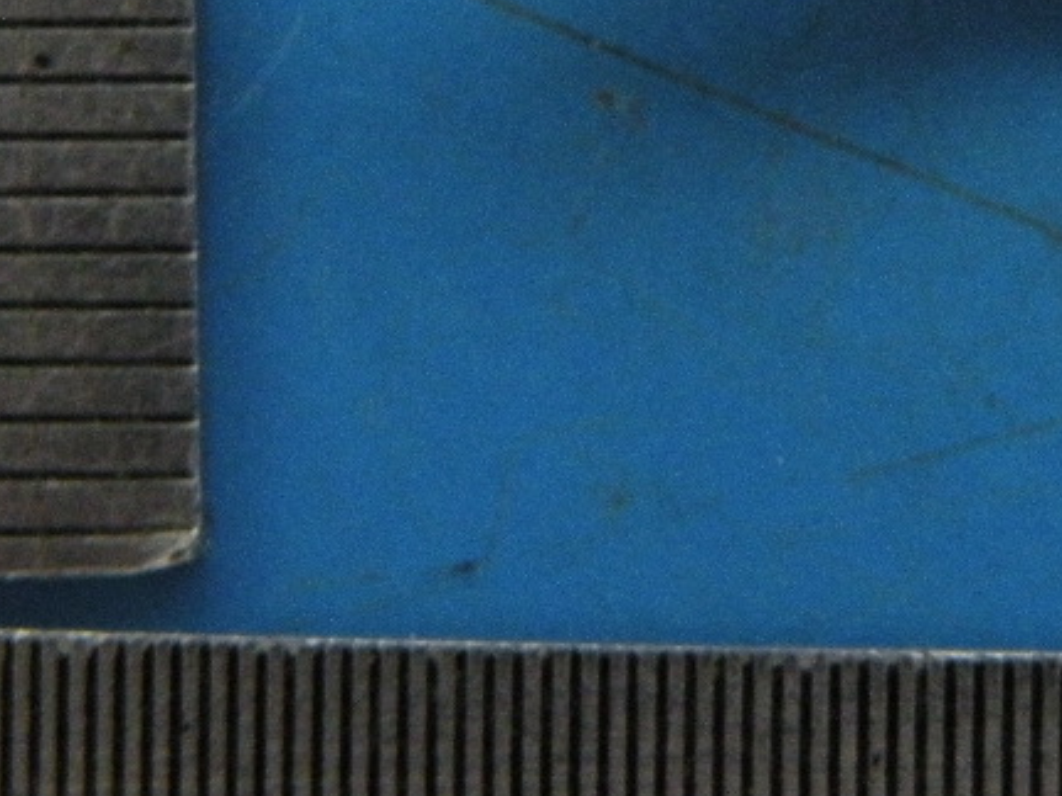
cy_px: 25
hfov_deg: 14.7
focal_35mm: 133
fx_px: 4079
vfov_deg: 11.1
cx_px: 954
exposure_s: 1/8
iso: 417
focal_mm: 9.8
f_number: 3.5
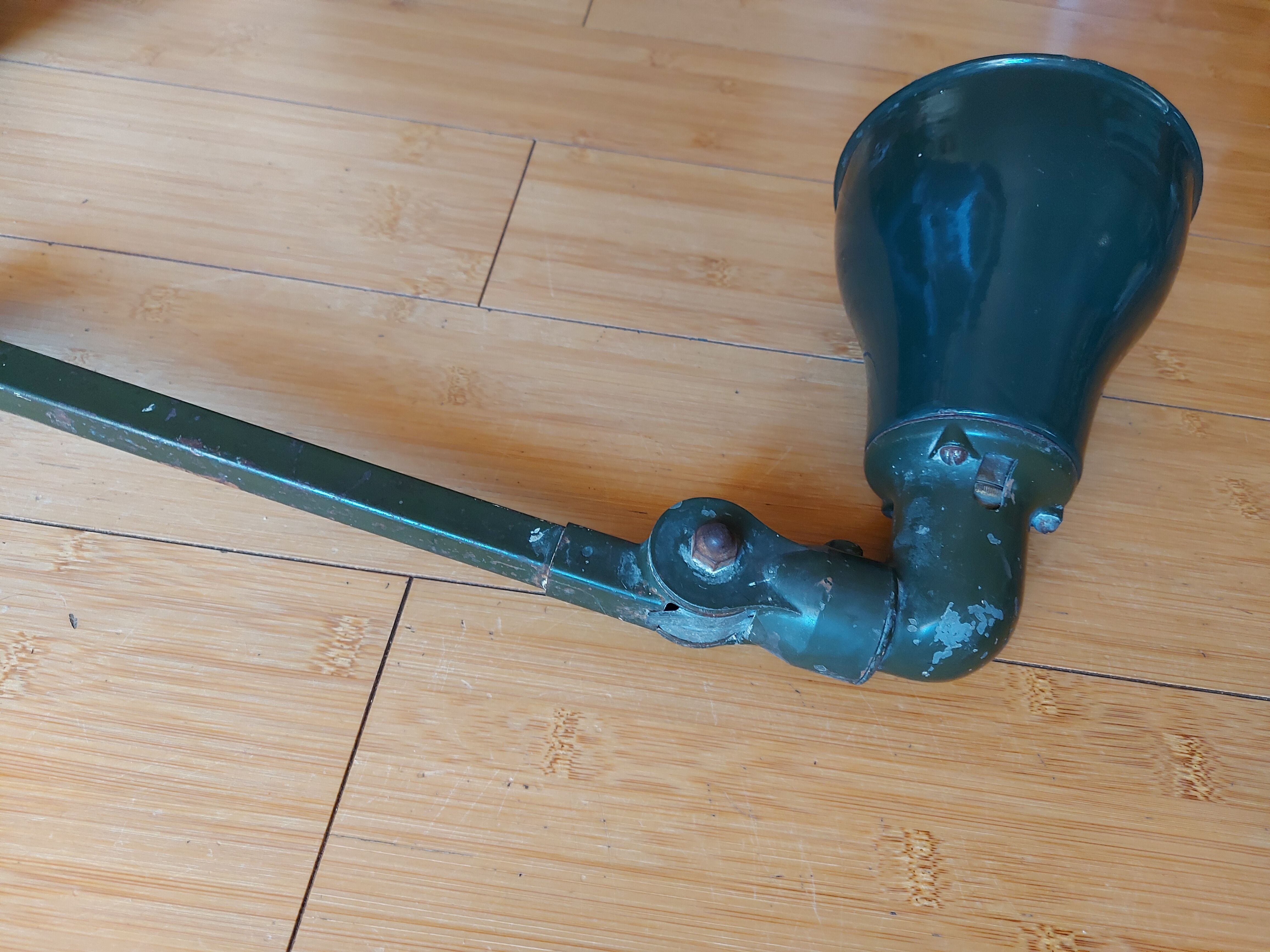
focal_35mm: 24
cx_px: 635
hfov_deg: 71.6
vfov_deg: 56.8
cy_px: 476
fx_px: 881
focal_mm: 5.23
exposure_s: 1/50
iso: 320
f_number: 1.8
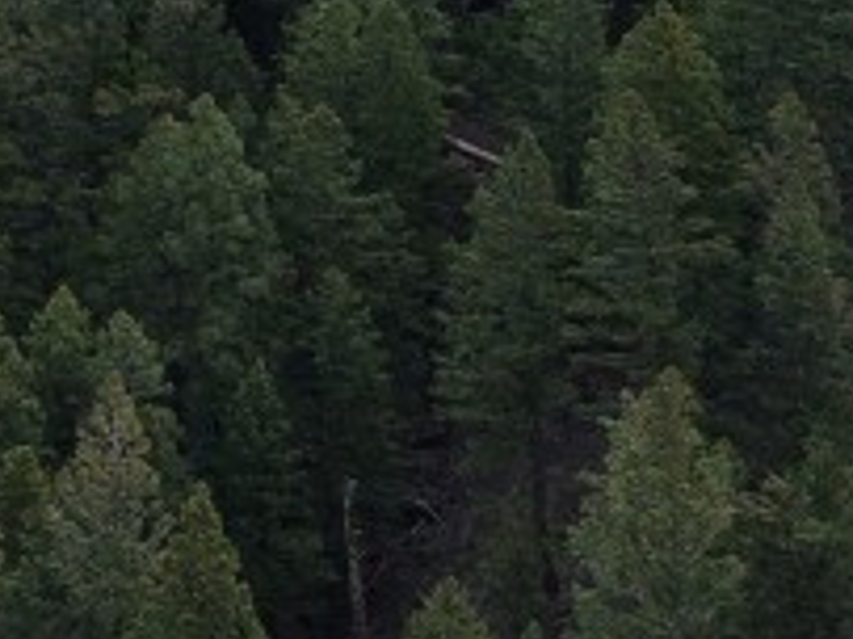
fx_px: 2980
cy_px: -500
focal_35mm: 121
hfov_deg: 14.1
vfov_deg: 11.4
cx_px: -765
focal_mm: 8.67
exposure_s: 1/6000
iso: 420
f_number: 1.8
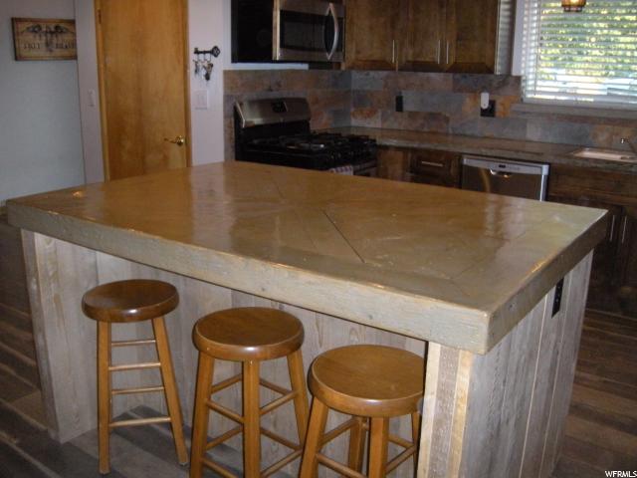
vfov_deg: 40.7
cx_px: 318
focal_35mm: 35
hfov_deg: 52.6
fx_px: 644
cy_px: 239
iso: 466
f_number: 3.8
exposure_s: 1/60
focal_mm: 5.9
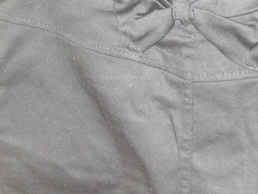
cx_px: 168
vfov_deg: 14.9
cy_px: 140
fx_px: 738
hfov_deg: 19.8
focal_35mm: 99
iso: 500
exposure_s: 1/30
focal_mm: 7.3
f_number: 3.2
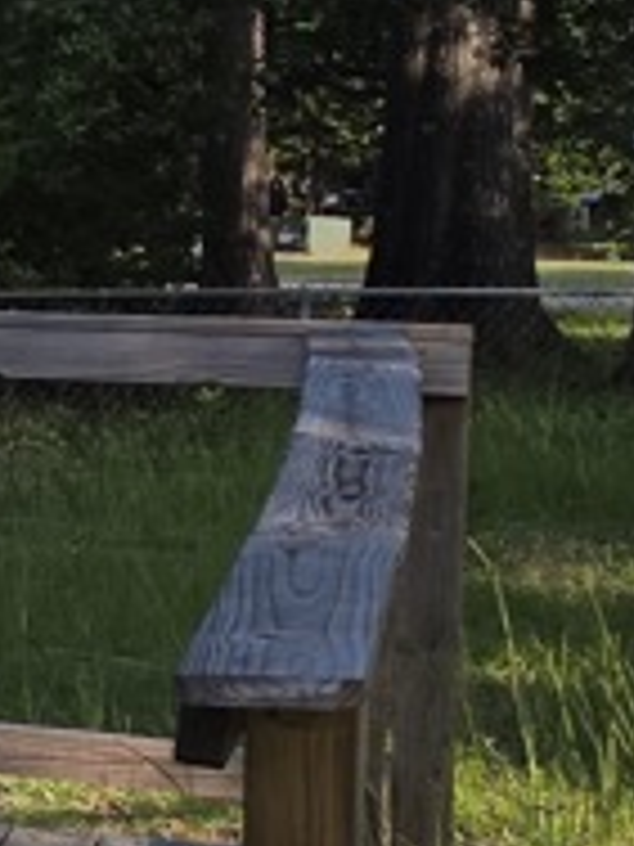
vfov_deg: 13.4
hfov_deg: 7.2
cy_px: 360
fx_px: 3590
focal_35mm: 147
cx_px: -1947
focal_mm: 6.5
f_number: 1.4
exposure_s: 1/332
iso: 10
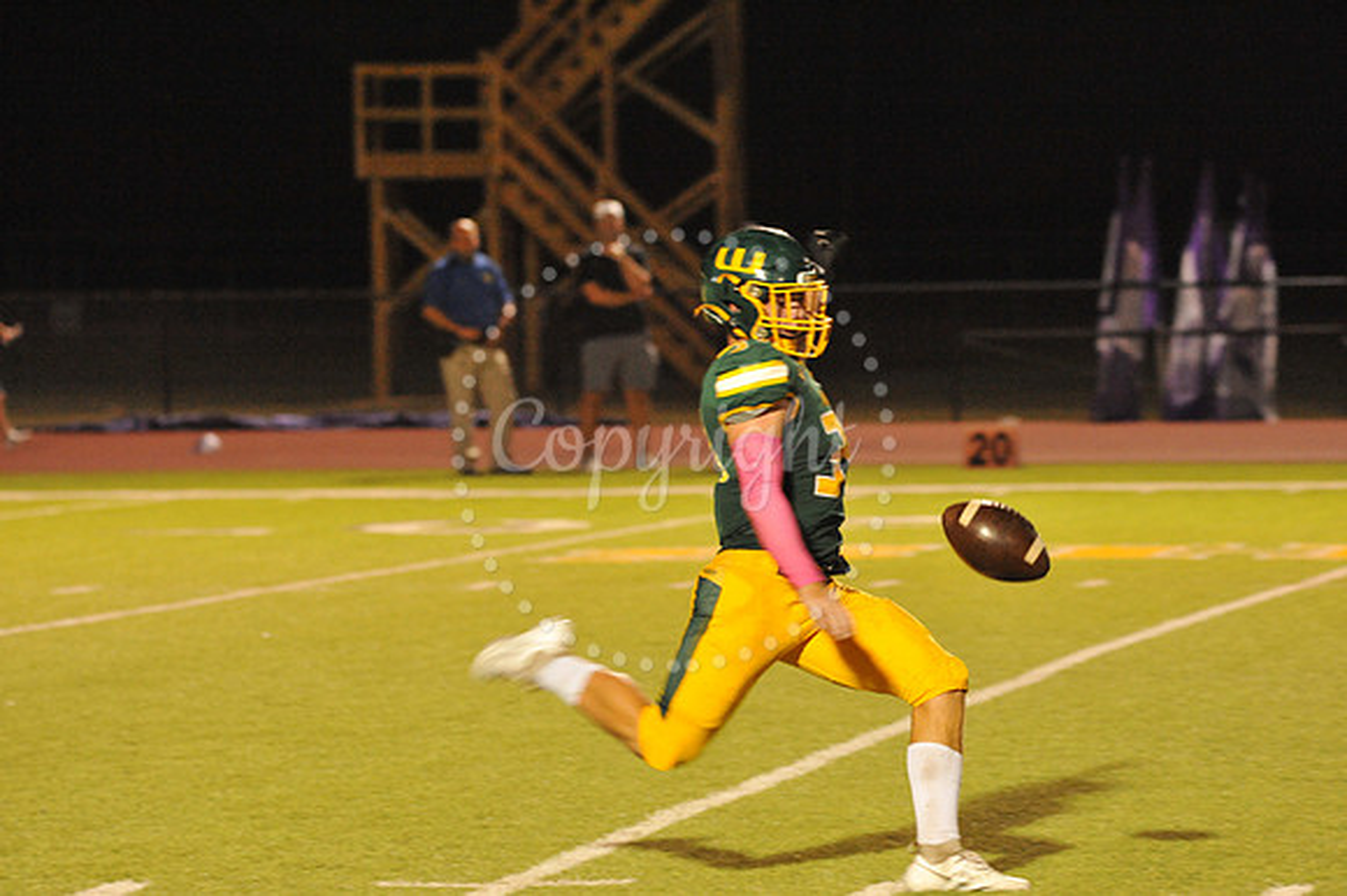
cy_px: 448
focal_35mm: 220
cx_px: 674
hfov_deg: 9.4
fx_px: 8227
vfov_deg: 6.2
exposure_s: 1/160
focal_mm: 220
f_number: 6.3
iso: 6400
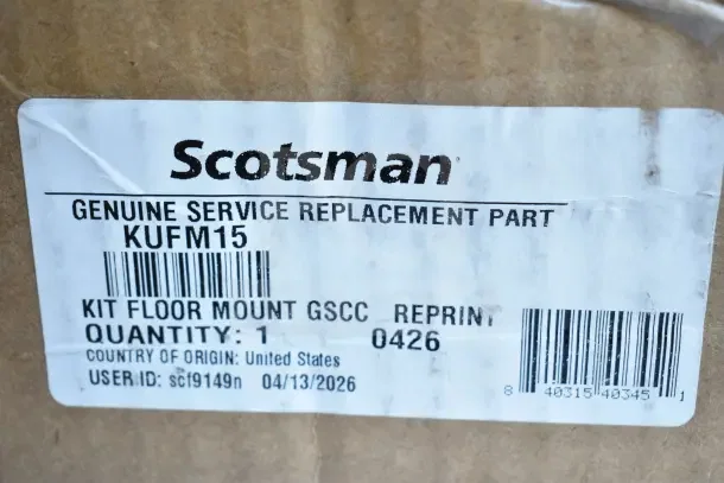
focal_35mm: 54
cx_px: 362
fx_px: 1086
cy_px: 242
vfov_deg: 25.1
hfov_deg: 36.9
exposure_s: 1/60
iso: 280
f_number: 4.8
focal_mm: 36
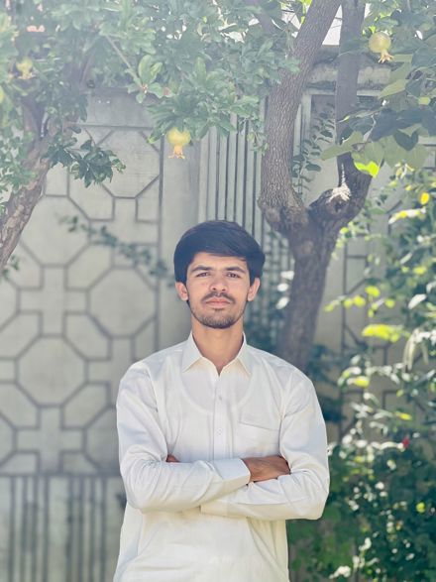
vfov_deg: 25.3
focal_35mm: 77
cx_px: 218
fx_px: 1294
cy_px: 291
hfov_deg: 19.1
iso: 20
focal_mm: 9
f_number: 2.8
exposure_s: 1/122
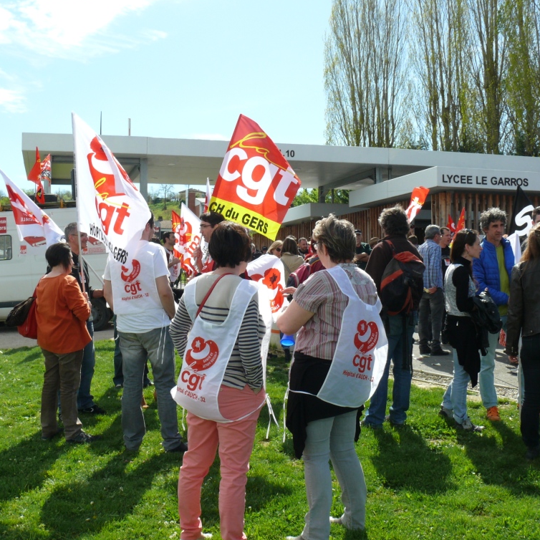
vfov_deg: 40.0
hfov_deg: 40.0
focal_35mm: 42
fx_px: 741
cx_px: 245
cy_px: 267
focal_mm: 7.4
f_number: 5.6
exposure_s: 1/320
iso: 100
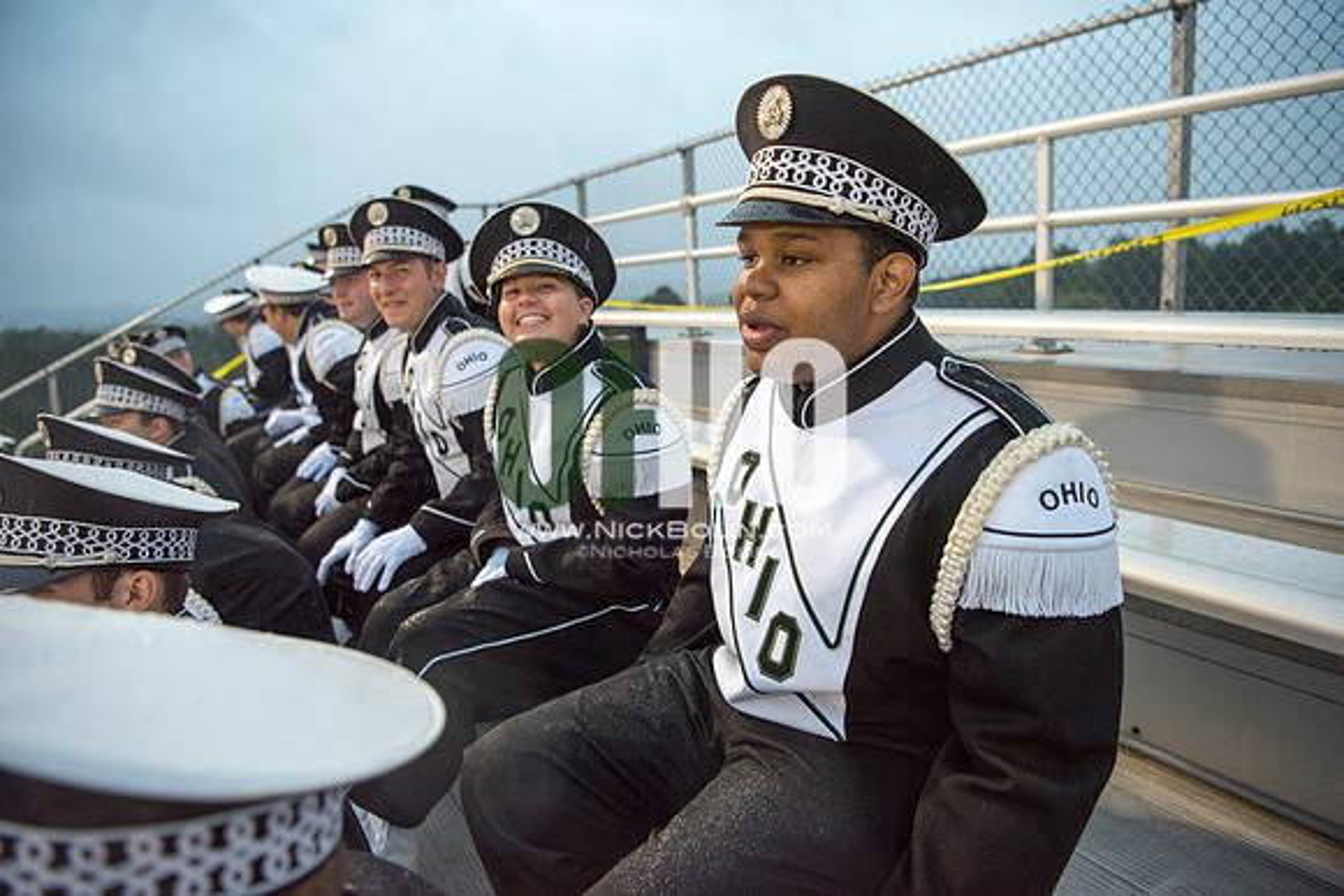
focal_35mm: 24
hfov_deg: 73.7
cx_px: 672
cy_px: 448
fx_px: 896
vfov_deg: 53.2
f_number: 3.2
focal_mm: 24
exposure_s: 1/320
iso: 2000
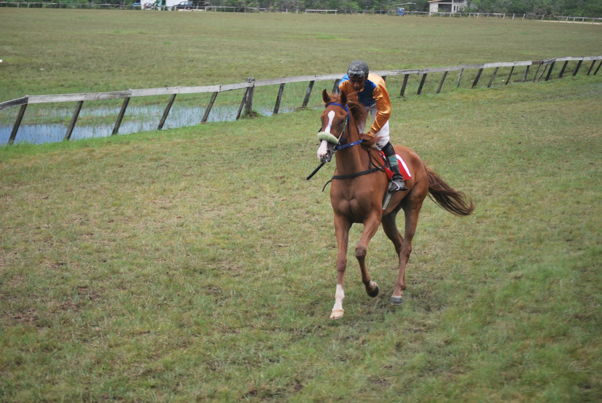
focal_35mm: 98
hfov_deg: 20.9
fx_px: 1632
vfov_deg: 14.1
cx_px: 301
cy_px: 202
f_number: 4.2
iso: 200
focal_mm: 65
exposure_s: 1/250
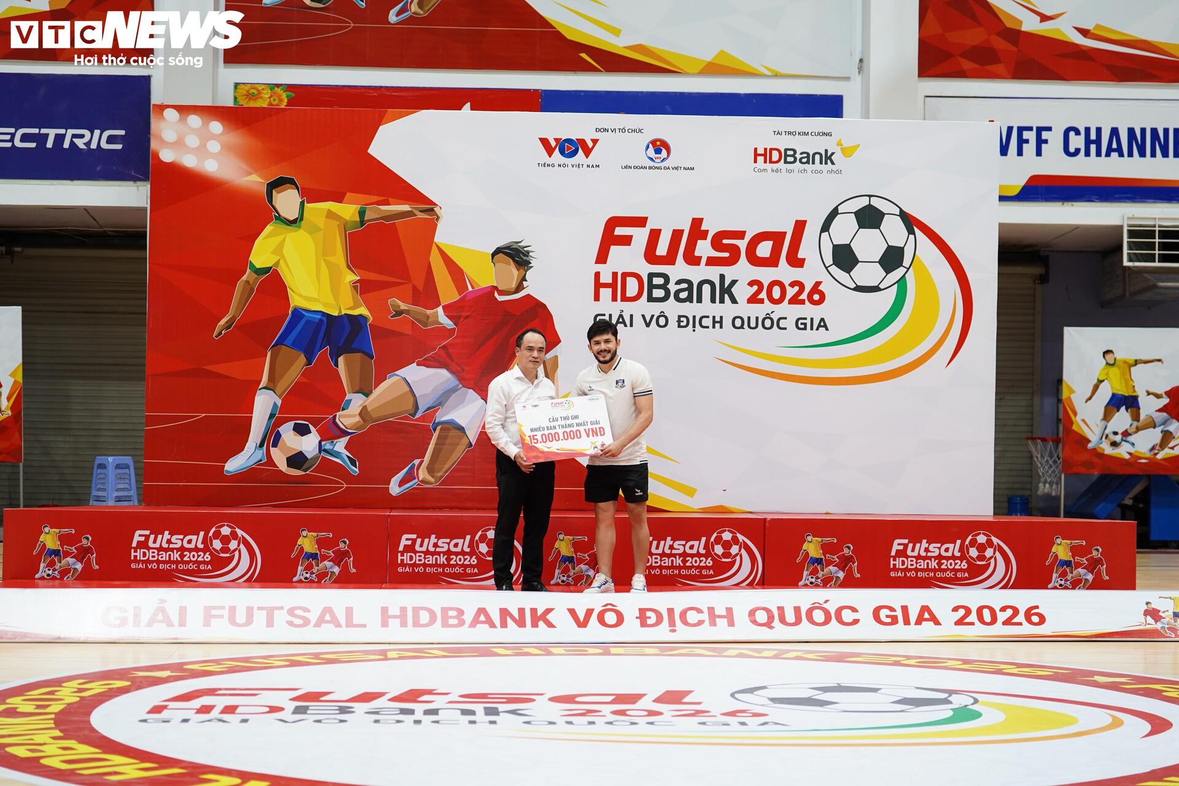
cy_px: 393
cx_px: 590
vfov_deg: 19.5
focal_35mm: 70
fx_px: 2292
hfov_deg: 28.8
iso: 1000
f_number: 2.8
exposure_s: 1/160
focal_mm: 70
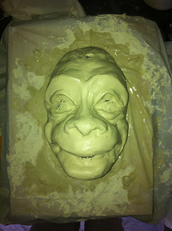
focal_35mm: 35
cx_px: 86
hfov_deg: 40.6
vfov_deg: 52.7
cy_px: 116
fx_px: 232
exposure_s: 1/23
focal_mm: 3.85
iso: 80
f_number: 2.8
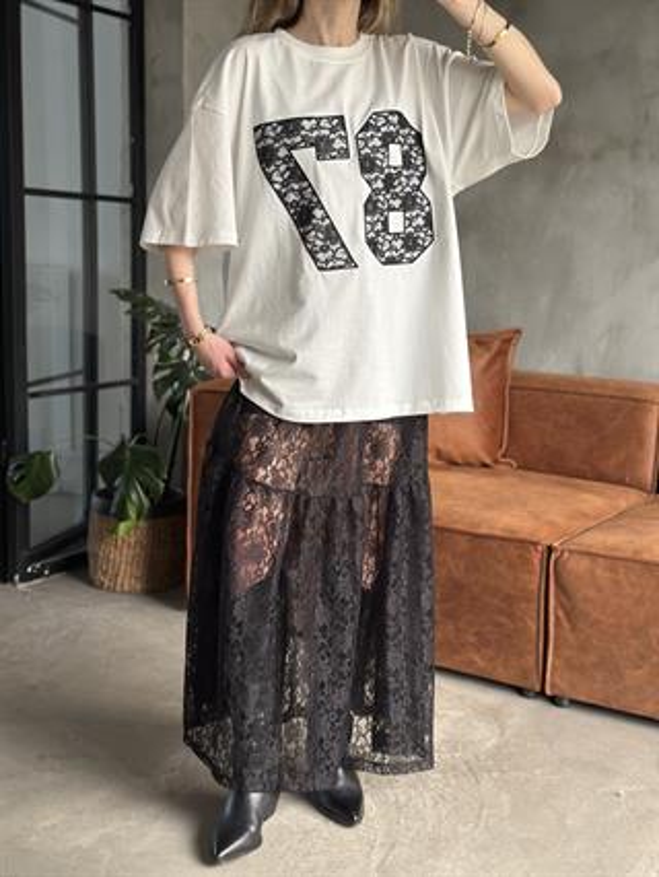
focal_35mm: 48
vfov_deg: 39.6
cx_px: 330
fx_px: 1217
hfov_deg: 30.3
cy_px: 438
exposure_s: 1/60
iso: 160
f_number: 1.78
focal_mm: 6.86
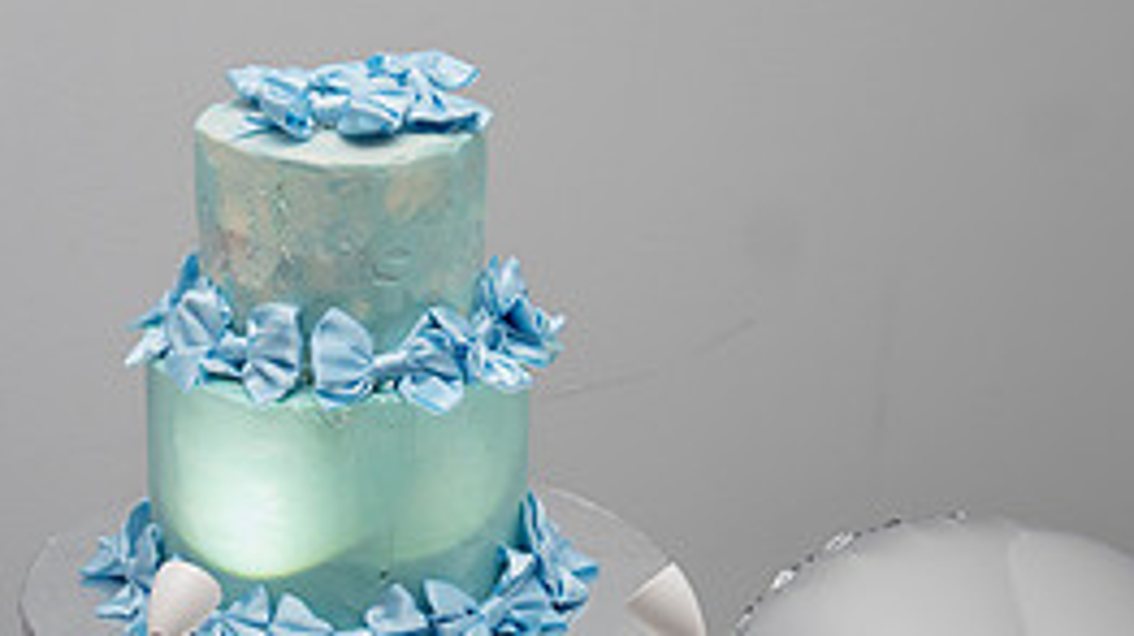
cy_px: 296
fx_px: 3486
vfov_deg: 10.4
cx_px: 390
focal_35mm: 116
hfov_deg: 18.4
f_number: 5.2
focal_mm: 48
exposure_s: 1/160
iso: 800
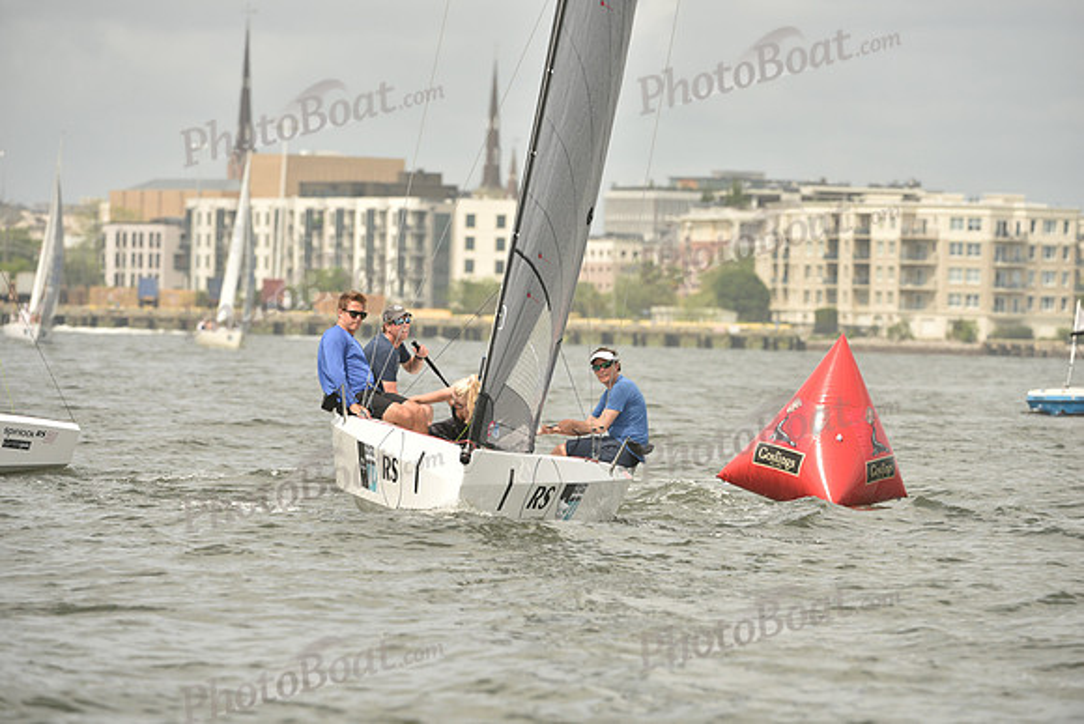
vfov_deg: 4.6
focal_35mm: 300
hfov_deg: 6.9
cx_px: 542
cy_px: 362
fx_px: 9035
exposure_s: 1/1250
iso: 320
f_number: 7.1
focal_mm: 300
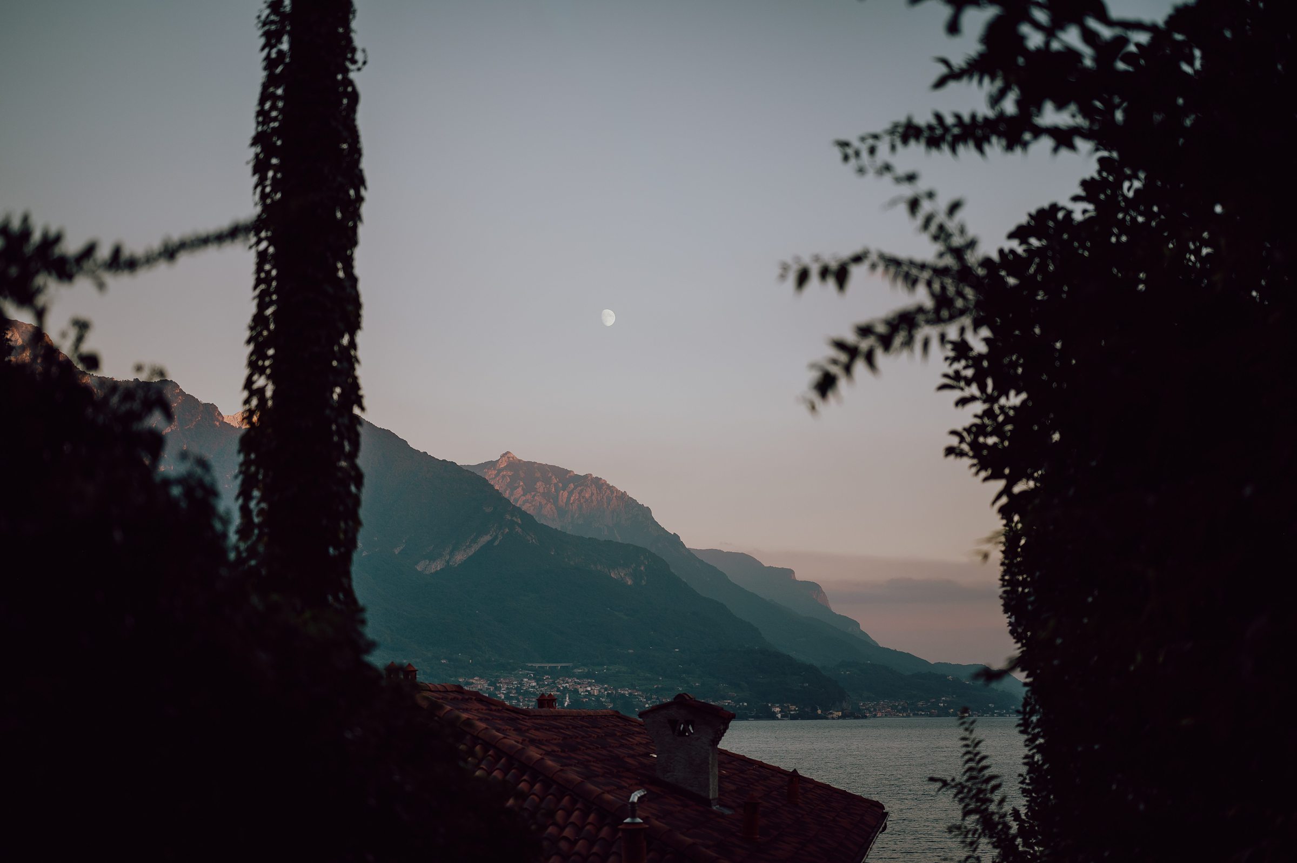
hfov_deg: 39.6
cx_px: 648
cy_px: 432
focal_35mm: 50
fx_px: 1800
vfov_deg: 27.0
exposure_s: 1/1000
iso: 100
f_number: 1.8
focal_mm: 50
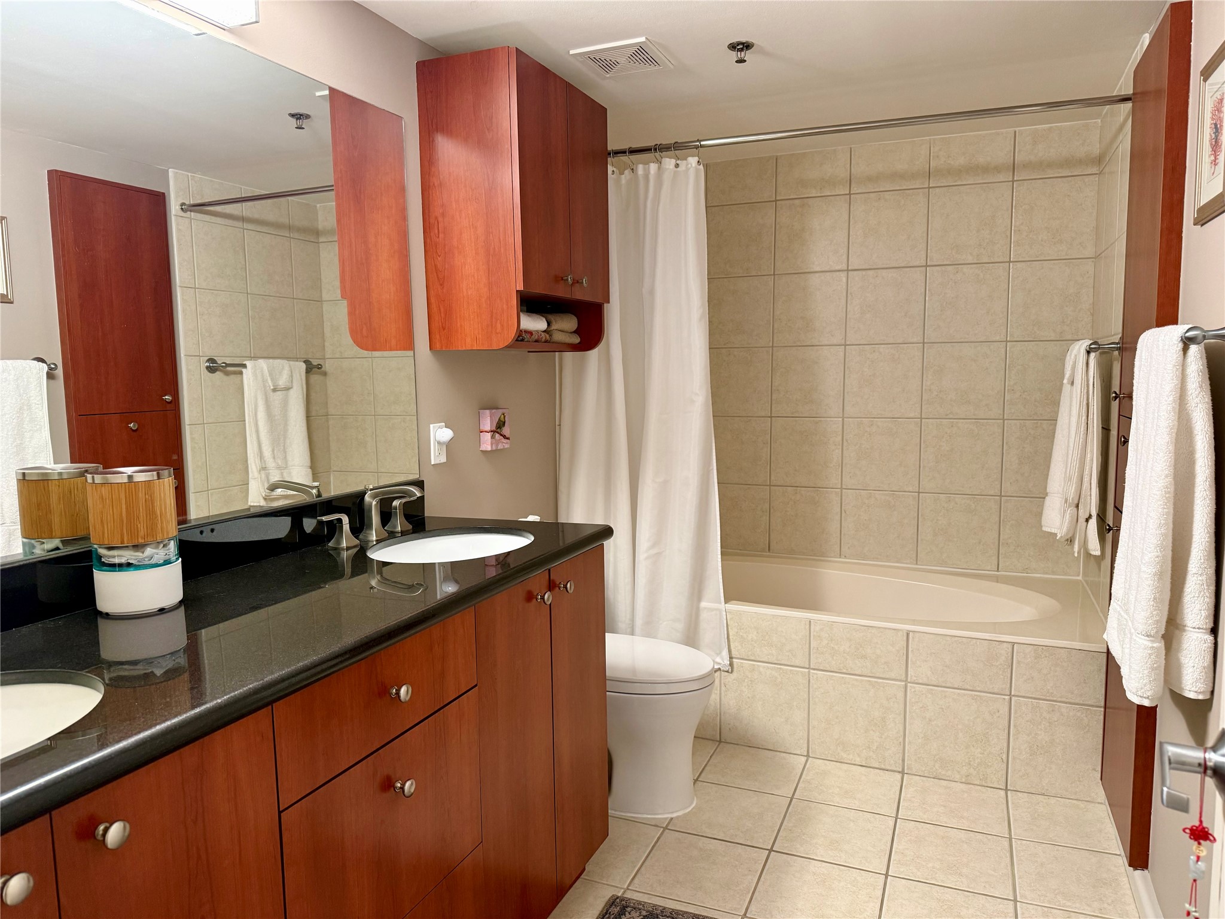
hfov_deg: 71.6
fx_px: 849
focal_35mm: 24
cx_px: 612
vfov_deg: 56.8
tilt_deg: -5.4
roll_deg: +0.7
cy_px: 460
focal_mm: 6.76
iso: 200
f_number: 1.78
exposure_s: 1/60
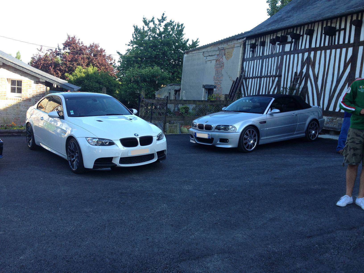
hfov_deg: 52.6
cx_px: 182
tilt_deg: -6.9
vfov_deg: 40.7
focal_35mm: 35
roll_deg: -5.6
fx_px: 368
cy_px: 136
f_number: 2.4
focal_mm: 4.28
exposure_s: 1/235
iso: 50
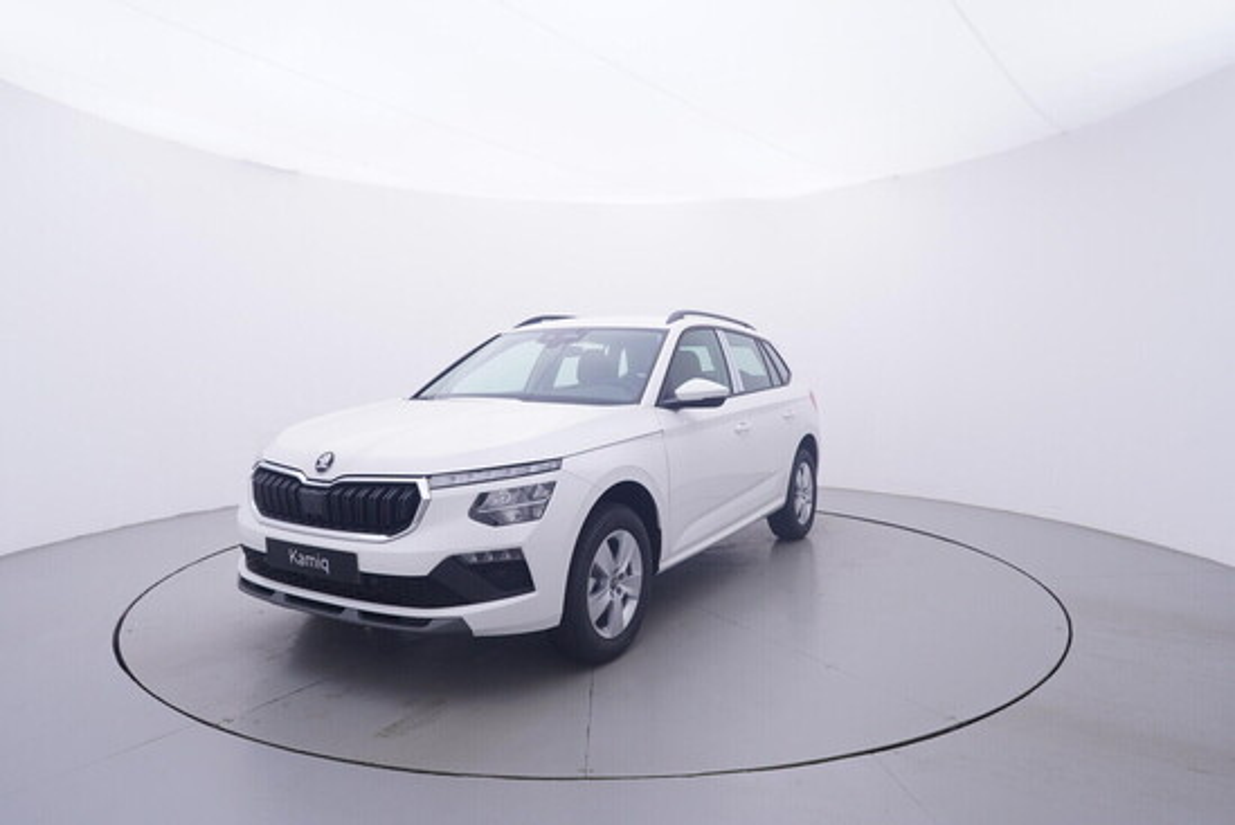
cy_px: 412
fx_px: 772
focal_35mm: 22
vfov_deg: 56.2
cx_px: 618
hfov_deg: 77.3
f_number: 5
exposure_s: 1/80
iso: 200
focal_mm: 15
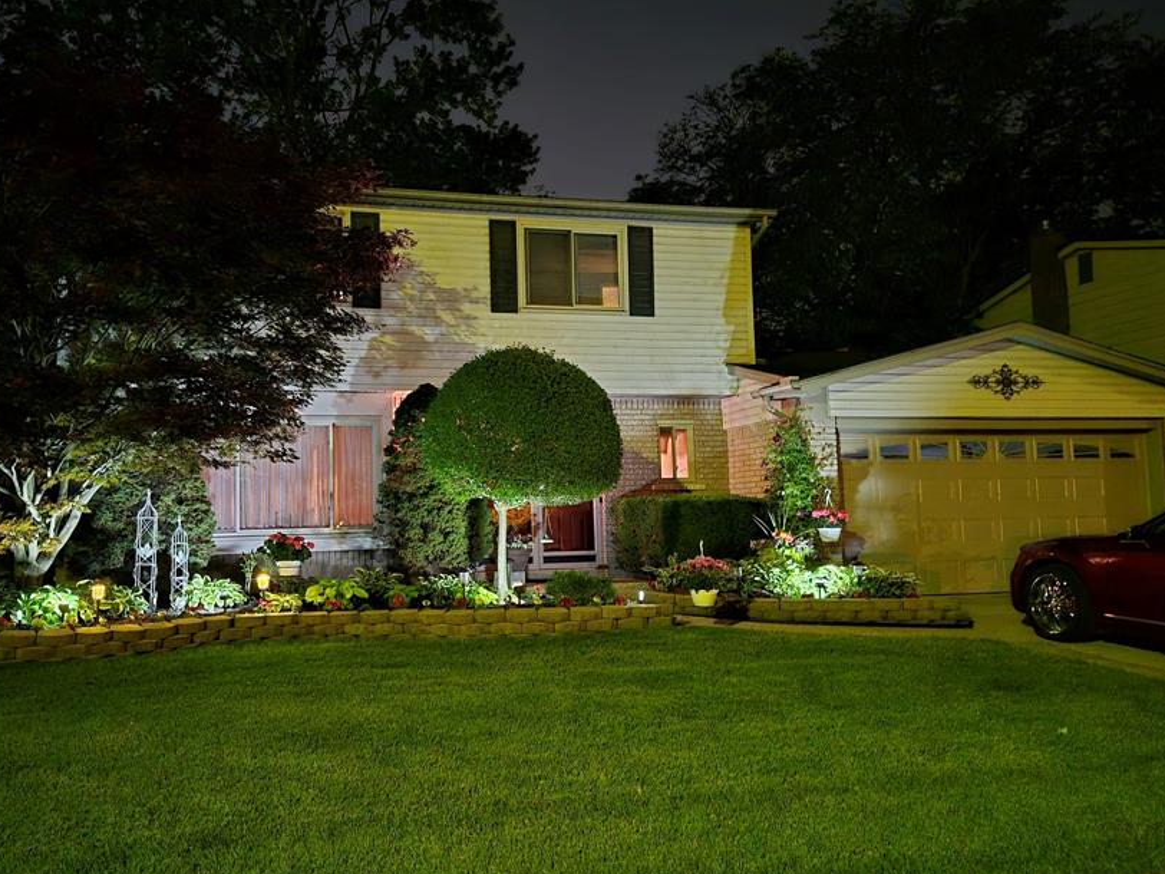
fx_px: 976
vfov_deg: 48.2
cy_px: 433
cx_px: 486
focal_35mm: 29
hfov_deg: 61.3
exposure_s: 1/8
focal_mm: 5.4
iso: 3200
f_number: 1.8
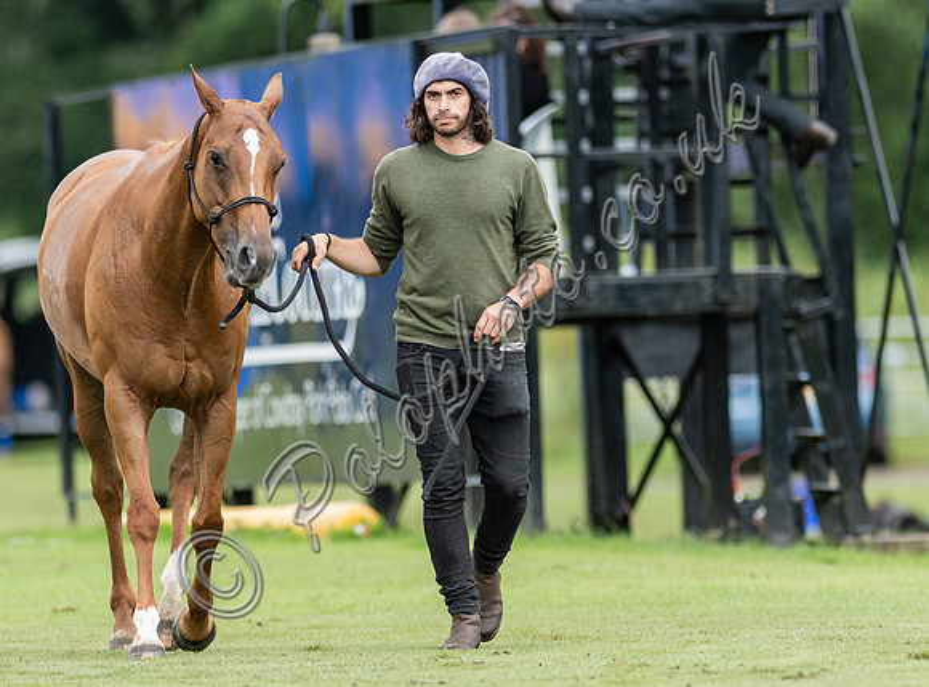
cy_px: 324
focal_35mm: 622
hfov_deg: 3.2
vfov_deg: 2.4
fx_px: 16603
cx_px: 491
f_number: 2.8
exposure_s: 1/3200
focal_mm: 300
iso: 640
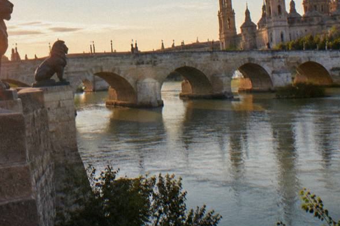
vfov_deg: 17.0
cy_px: 65
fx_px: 755
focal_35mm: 80
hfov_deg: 25.4
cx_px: 187
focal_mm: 47
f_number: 7.1
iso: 500
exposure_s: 1/640
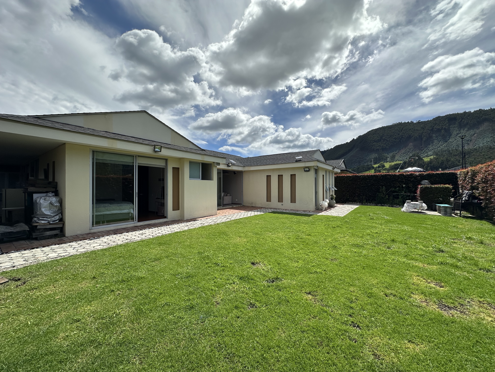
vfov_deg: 85.7
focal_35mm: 14
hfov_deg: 102.1
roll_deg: -0.4
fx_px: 200
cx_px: 248
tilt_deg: +1.2
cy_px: 186
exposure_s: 1/3125
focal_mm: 2.22
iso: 50
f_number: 2.2
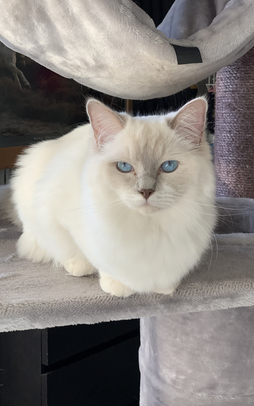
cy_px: 200
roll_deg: +0.1
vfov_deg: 36.3
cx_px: 134
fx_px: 620
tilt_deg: -9.0
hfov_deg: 23.1
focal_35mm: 56
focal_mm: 6
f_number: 2.4
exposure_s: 1/122
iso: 80
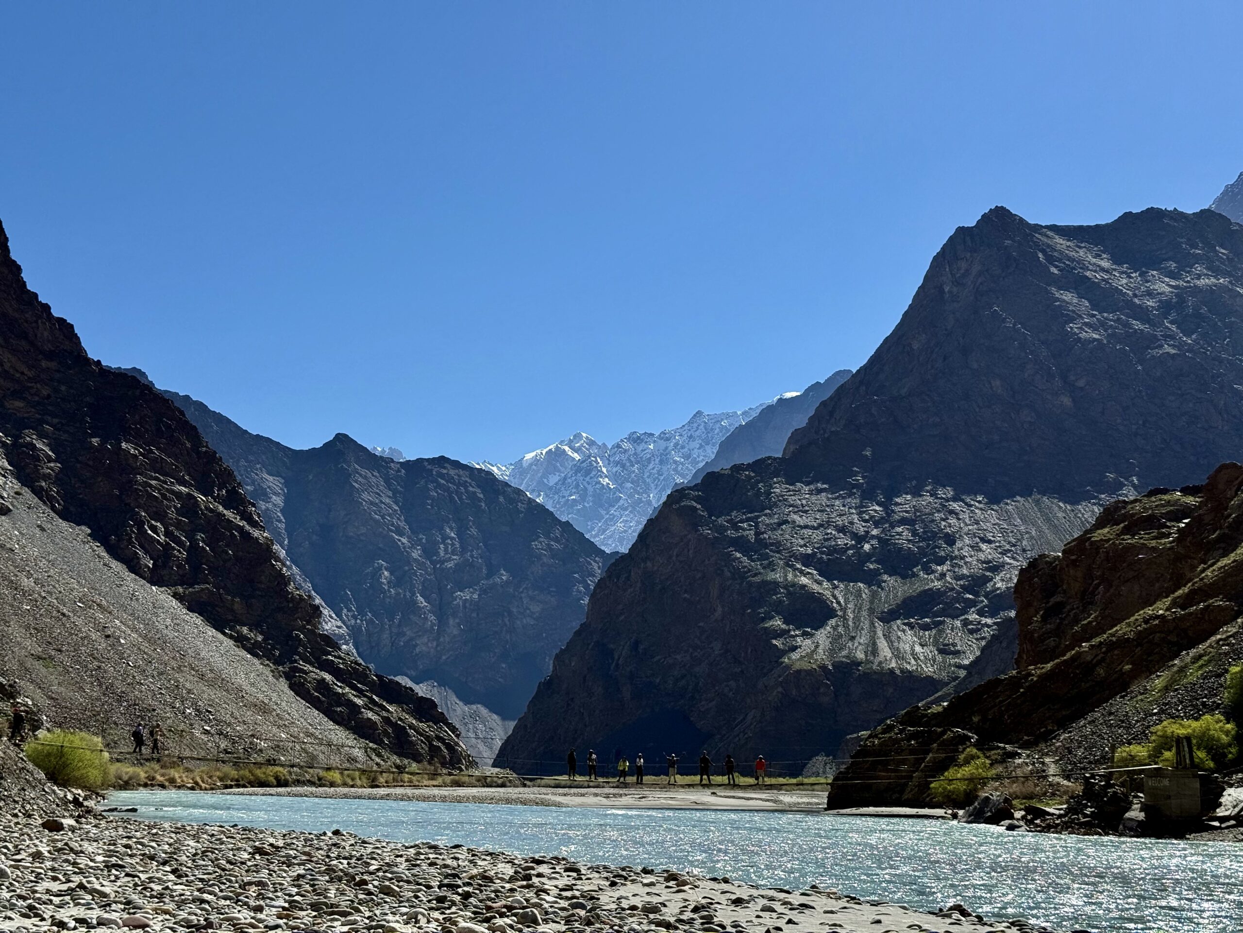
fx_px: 1724
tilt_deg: +9.2
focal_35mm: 48
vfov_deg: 30.3
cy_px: 466
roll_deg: -0.4
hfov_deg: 39.7
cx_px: 622
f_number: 1.78
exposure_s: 1/7143
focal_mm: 6.76
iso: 64
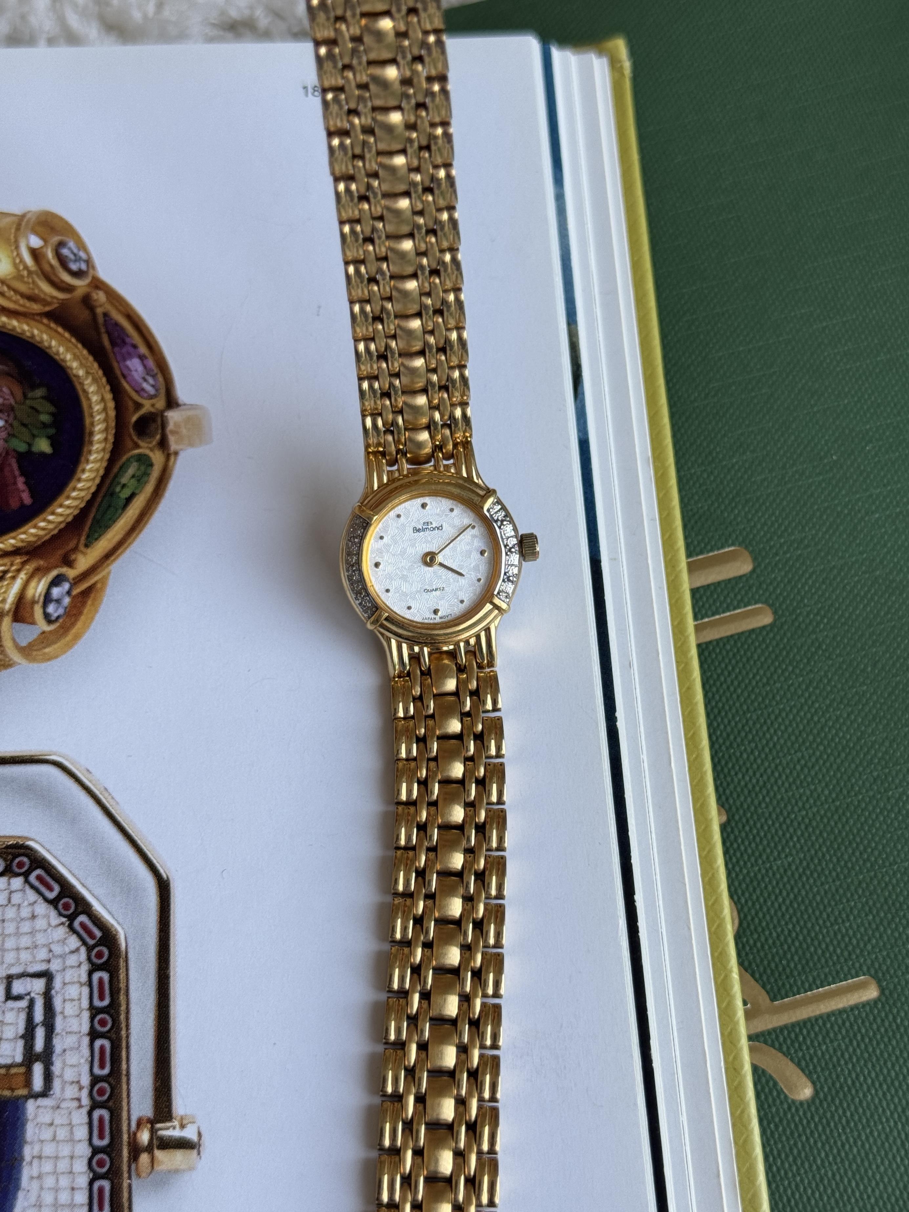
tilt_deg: -64.5
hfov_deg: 30.3
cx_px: 454
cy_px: 606
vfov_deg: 39.7
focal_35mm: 48
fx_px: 1681
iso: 50
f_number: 1.78
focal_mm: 6.76
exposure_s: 1/154
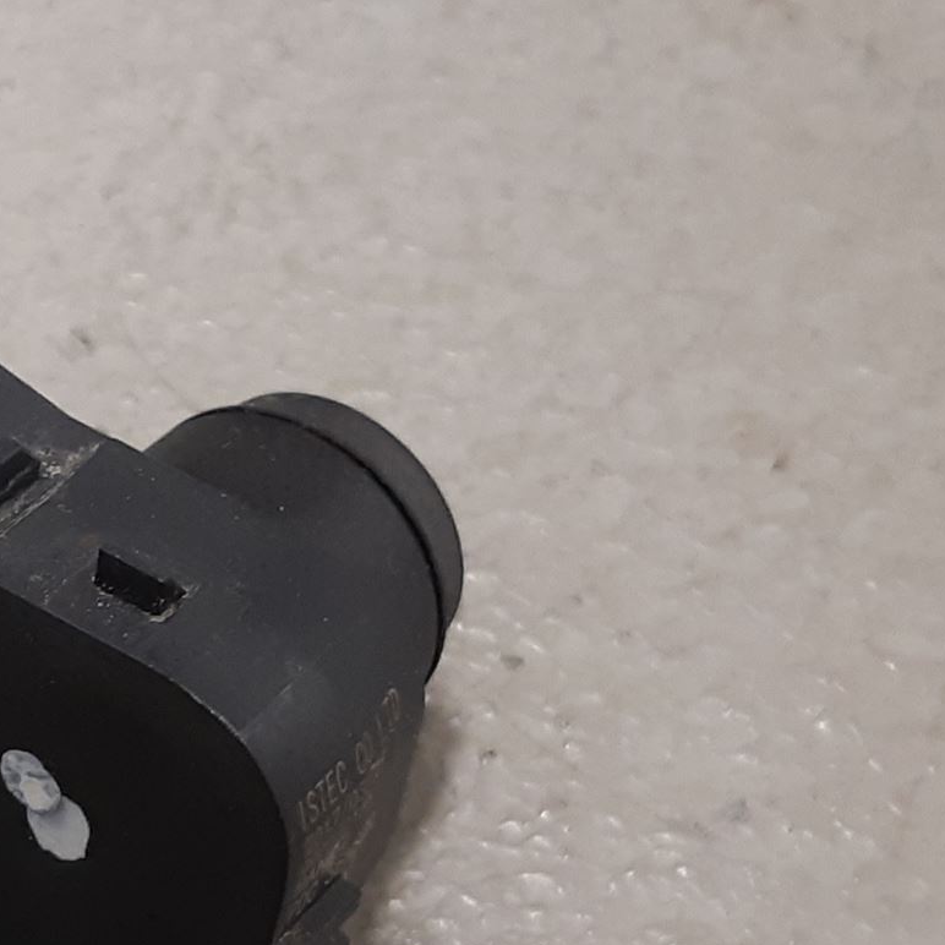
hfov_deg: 26.7
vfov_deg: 27.8
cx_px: 11
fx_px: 1884
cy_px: 684
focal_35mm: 61
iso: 125
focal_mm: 3.93
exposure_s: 1/50
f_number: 1.7
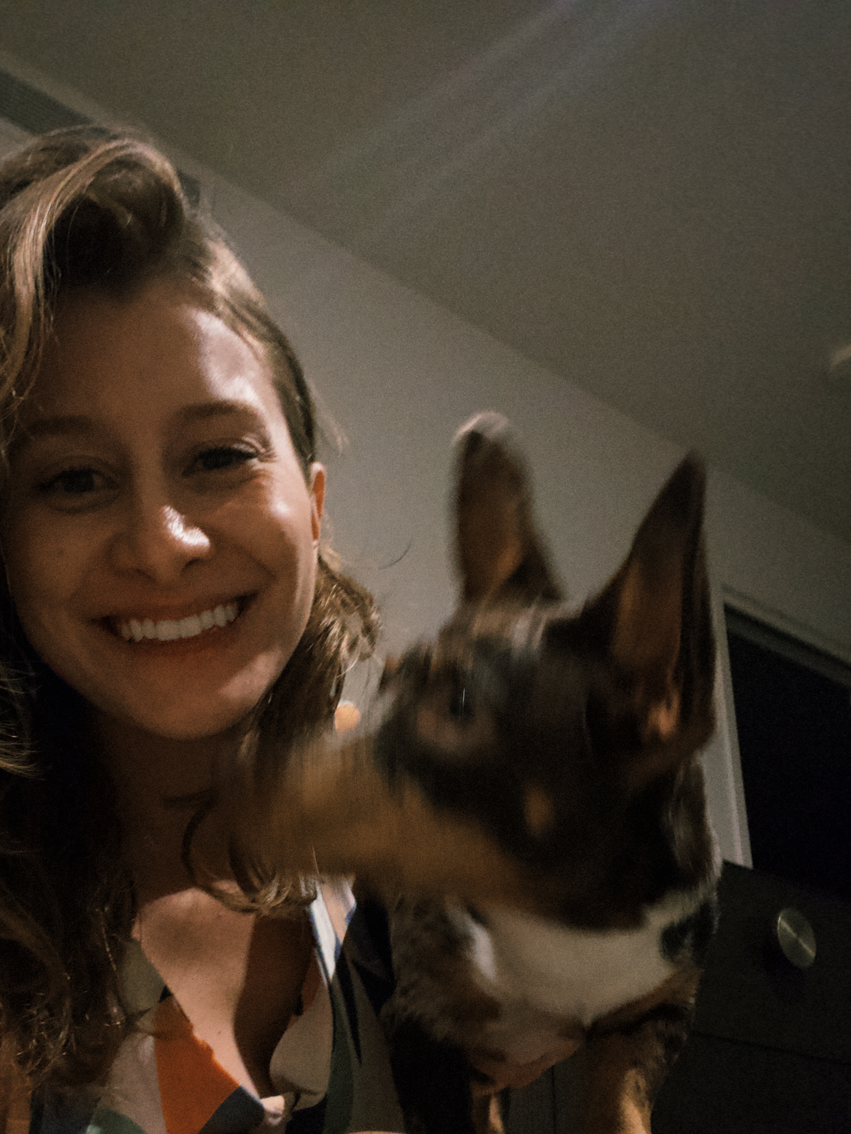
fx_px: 1016
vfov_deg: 57.1
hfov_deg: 45.0
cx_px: 312
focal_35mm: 31
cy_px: 758
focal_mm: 2.71
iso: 200
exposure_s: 1/50
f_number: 2.2
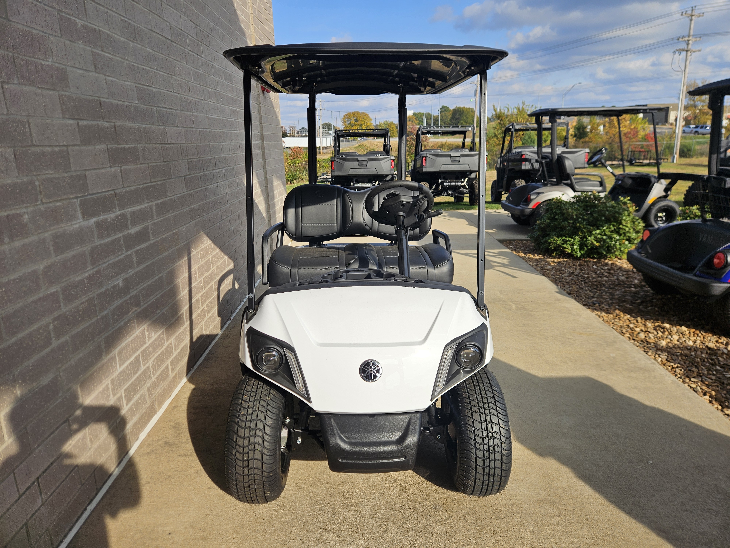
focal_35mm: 23
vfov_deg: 58.9
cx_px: 365
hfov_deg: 73.9
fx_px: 485
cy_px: 274
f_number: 1.8
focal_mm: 5.4
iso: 25
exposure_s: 1/1751
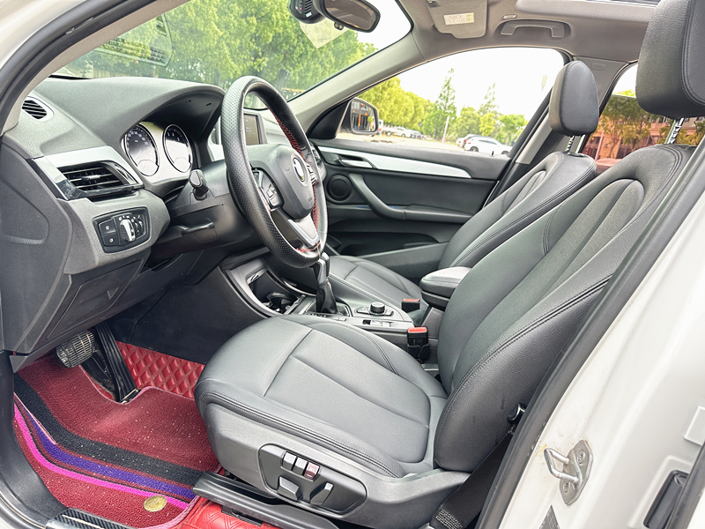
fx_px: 489
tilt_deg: -15.3
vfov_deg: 56.8
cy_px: 264
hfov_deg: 71.6
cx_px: 352
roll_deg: -9.4
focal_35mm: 24
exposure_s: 1/157
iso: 125
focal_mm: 6.86
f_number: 1.78
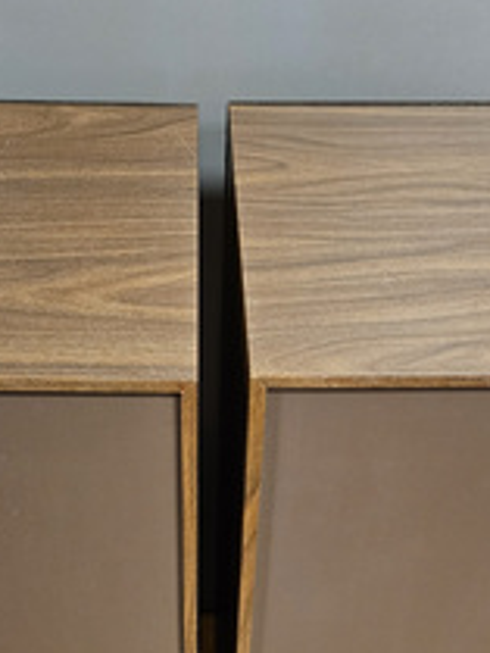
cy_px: 519
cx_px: 214
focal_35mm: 55
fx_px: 1037
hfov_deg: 26.6
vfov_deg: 33.9
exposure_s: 1/50
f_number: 1.8
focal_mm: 5.4
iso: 800
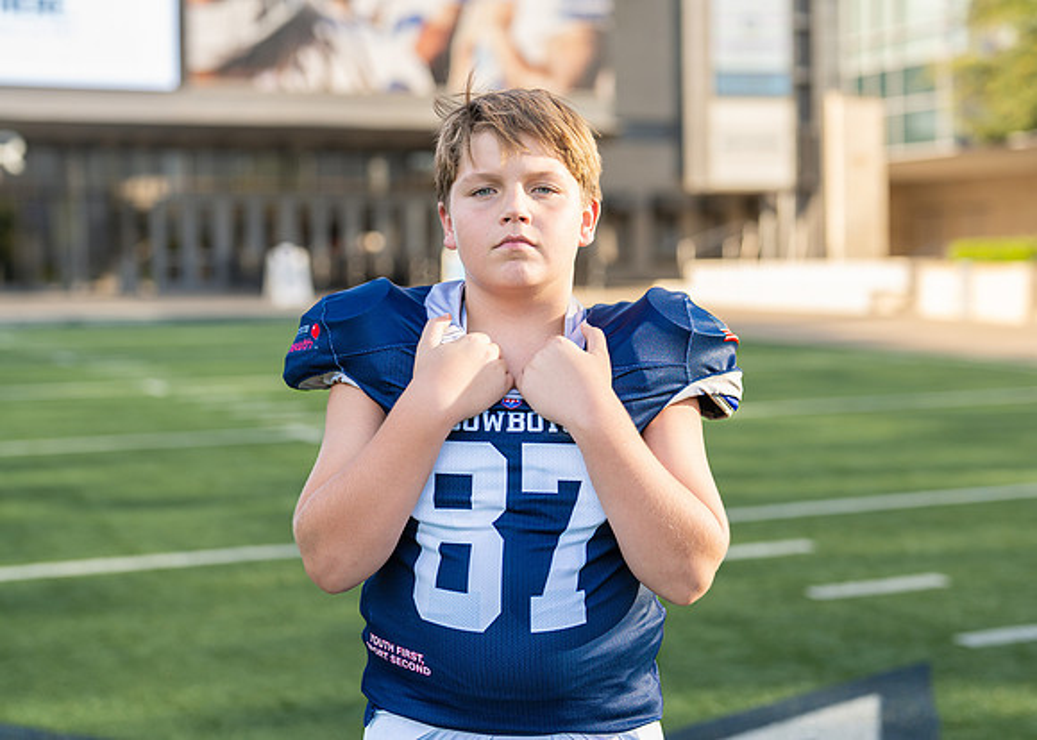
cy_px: 332
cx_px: 526
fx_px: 1821
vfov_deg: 23.0
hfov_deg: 31.8
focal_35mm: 62
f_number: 2
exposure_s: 1/800
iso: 100
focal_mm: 50
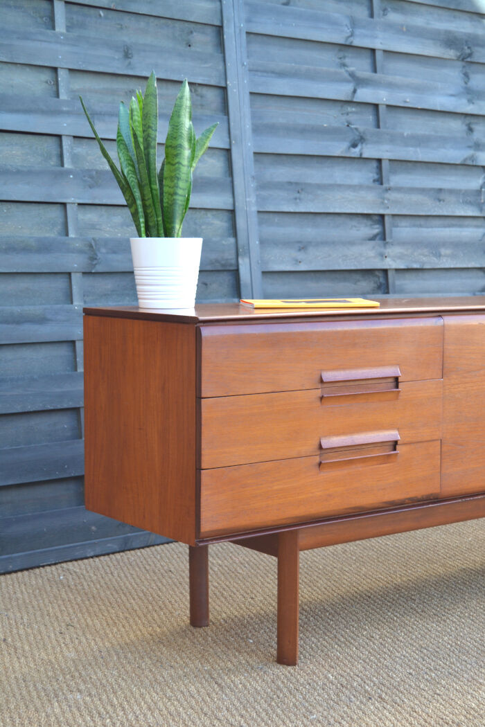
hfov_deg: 23.8
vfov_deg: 35.1
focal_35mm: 57
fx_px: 1152
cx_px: 242
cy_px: 364
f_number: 4.8
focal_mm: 38
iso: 250
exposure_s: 1/125
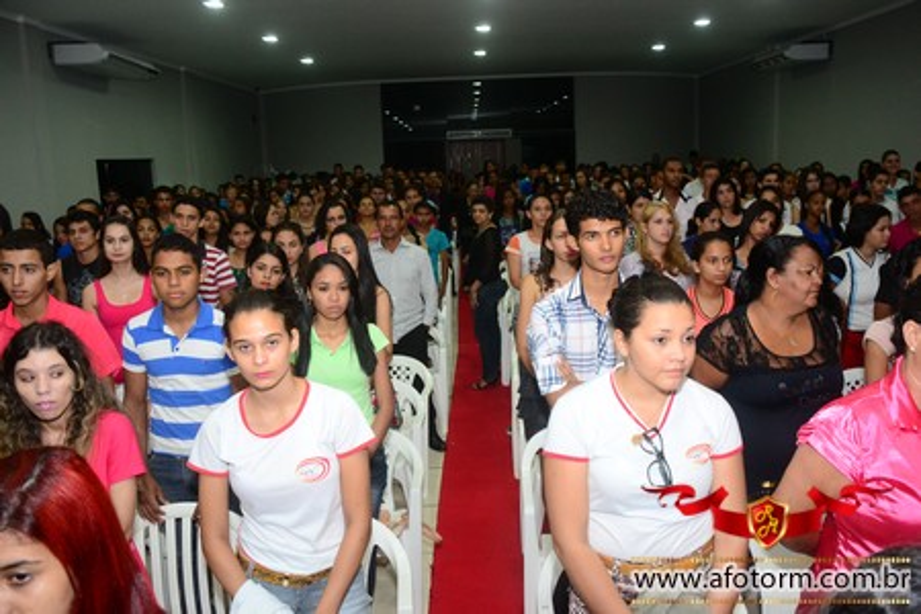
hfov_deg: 61.9
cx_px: 460
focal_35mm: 30
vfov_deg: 43.6
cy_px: 307
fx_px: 767
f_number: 5.6
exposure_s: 1/60
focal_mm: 20
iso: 1600
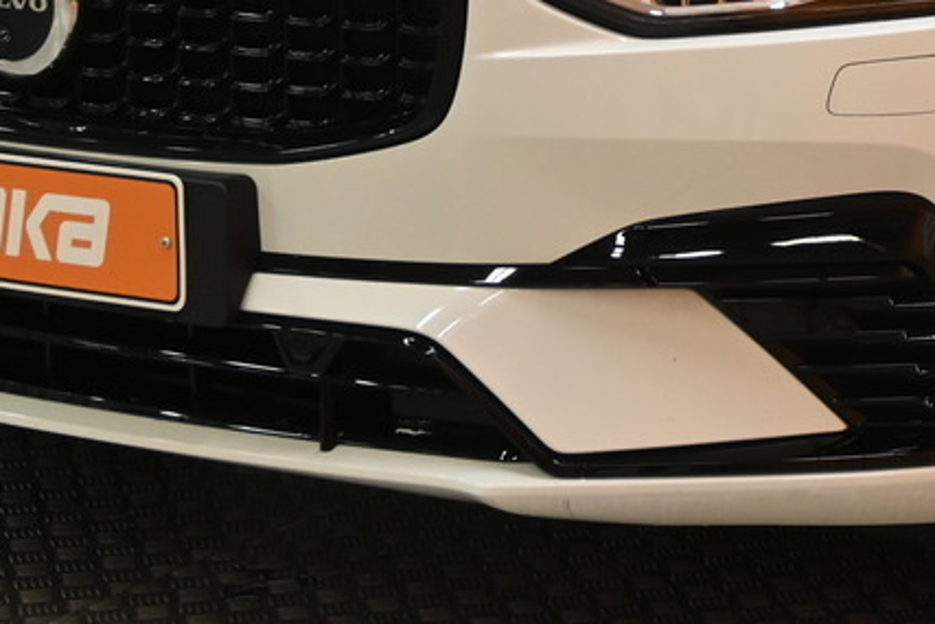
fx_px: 4284
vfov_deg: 8.2
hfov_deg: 12.4
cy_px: -276
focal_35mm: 165
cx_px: 839
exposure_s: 1/50
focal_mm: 29
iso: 500
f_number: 4.8
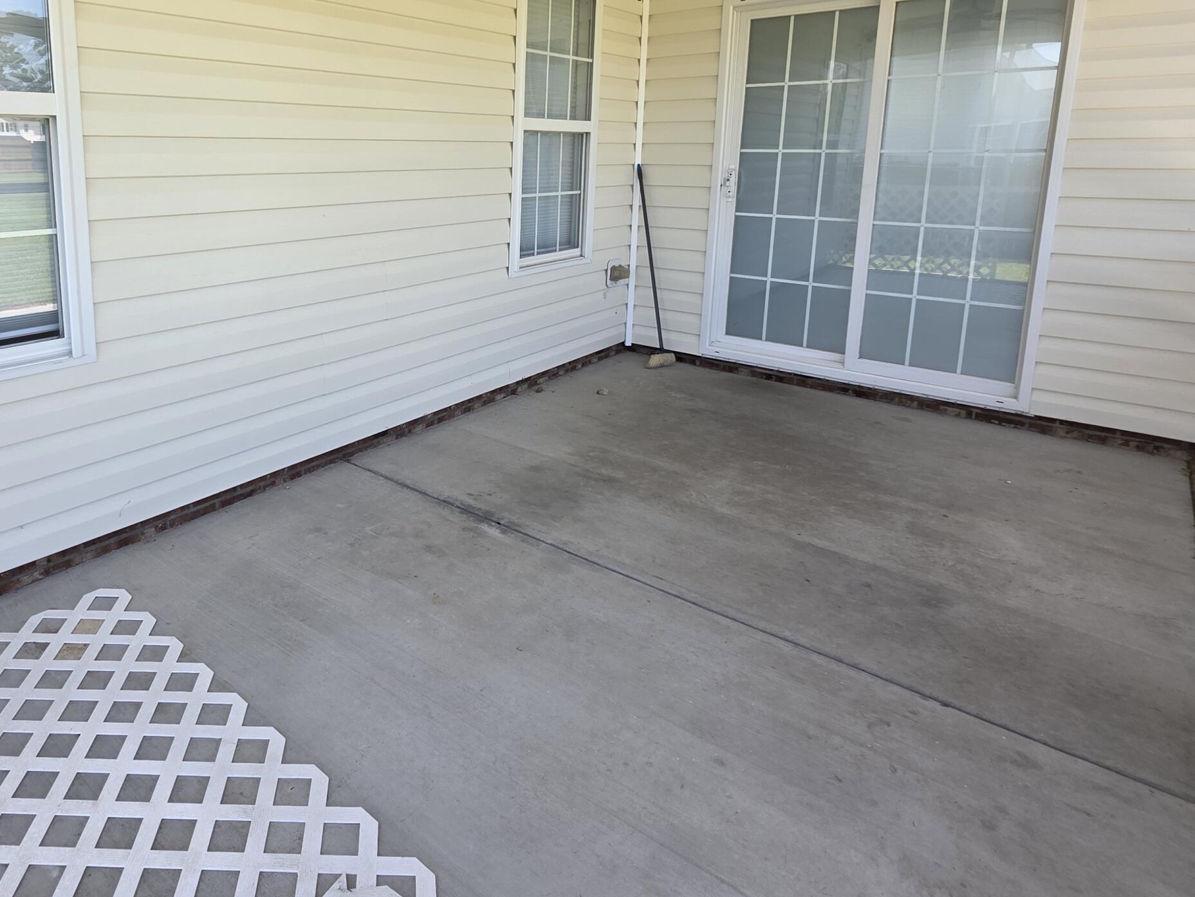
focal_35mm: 21
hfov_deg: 75.8
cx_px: 373
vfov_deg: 61.5
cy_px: 282
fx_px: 725
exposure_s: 1/120
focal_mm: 2.2
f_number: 1.9
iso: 25
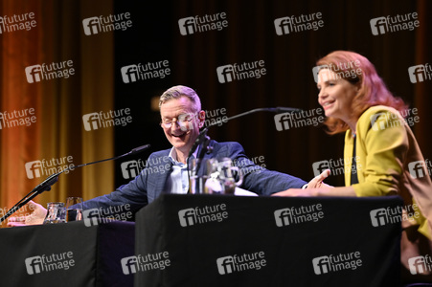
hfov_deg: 11.8
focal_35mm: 175
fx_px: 2098
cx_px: 216
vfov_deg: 7.8
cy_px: 144
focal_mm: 175
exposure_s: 1/500
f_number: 2.8
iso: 1000
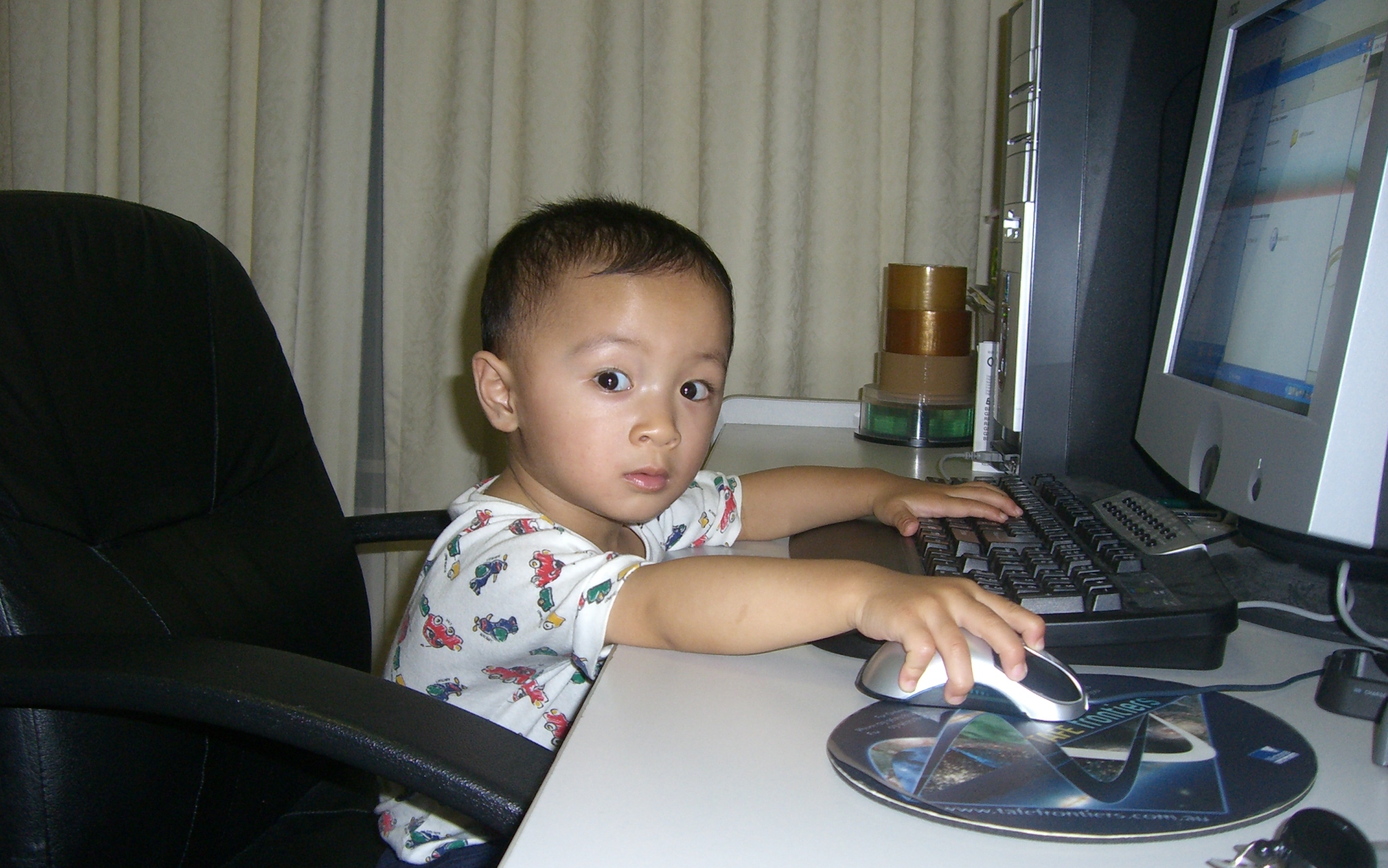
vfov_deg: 31.3
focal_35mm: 41
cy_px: 456
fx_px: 1551
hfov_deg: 48.2
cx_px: 685
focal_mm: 6.2
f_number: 2.7
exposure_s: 1/60
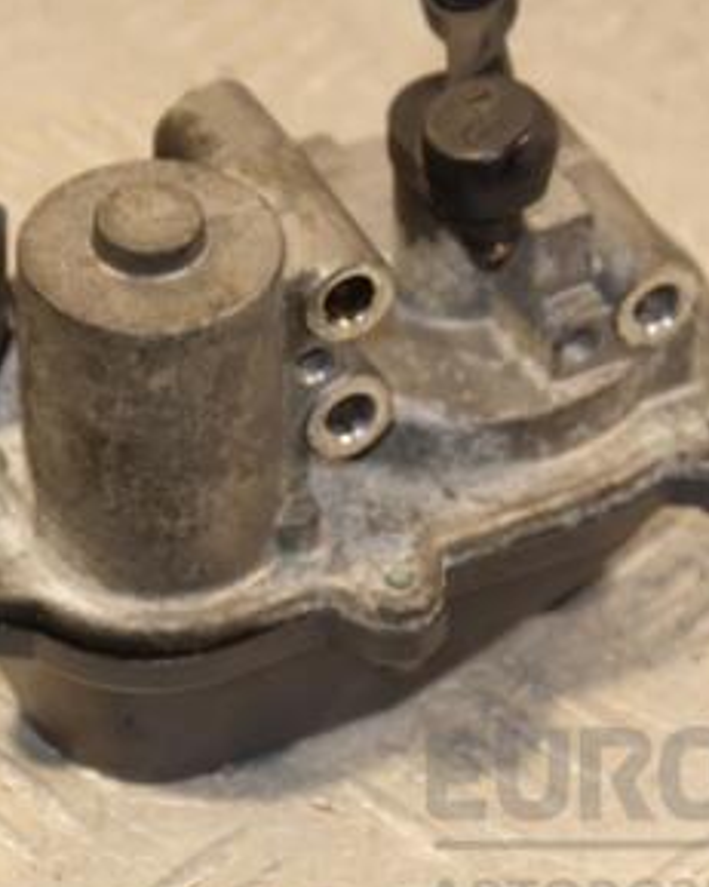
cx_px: 368
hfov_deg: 5.9
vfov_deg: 7.4
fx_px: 6902
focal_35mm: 263
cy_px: 365
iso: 800
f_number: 7.1
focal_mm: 90
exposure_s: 1/200
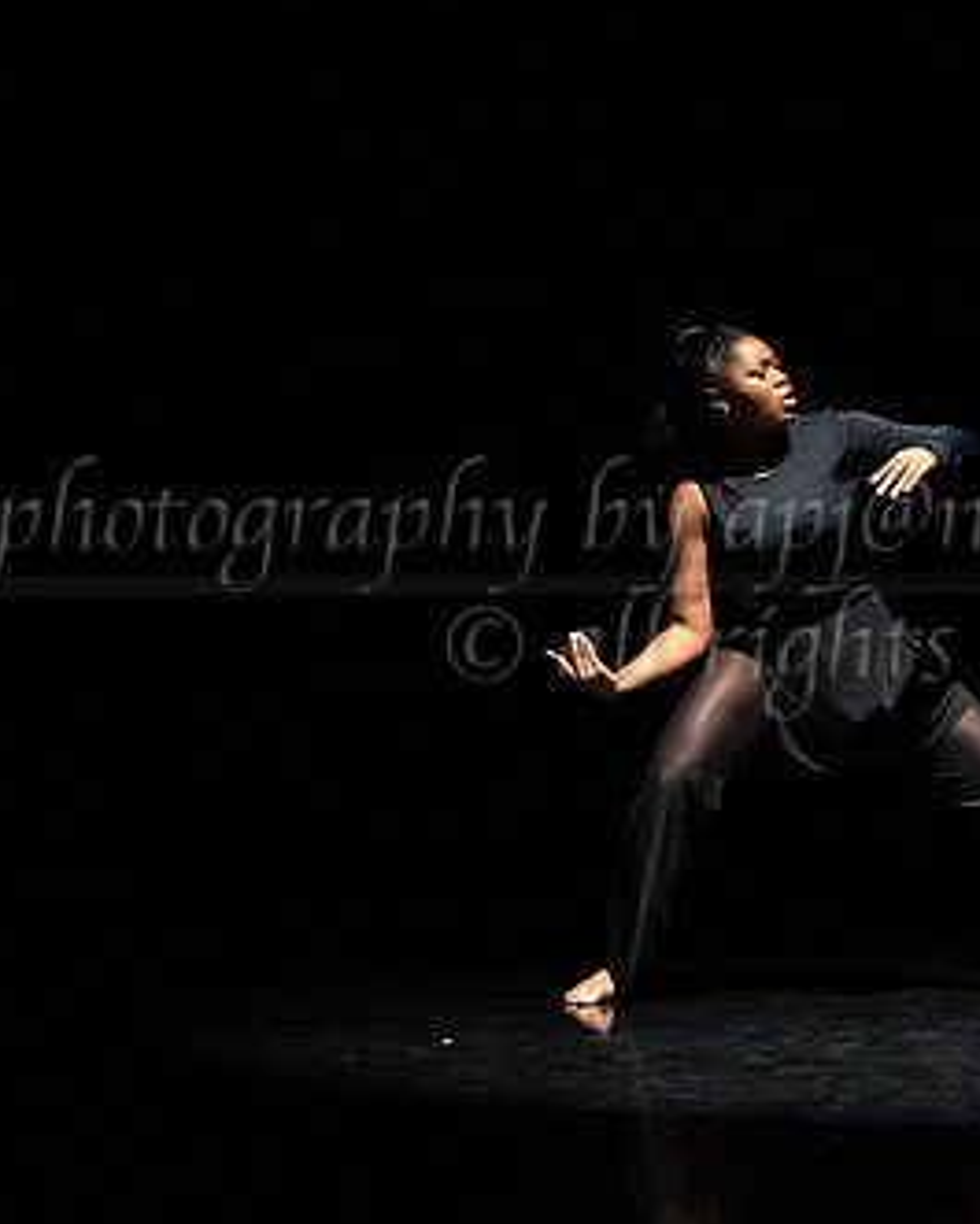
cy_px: 437
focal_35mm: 157
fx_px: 5689
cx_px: 797
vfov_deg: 12.3
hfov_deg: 9.8
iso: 6400
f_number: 3.5
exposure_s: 1/320
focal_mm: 75
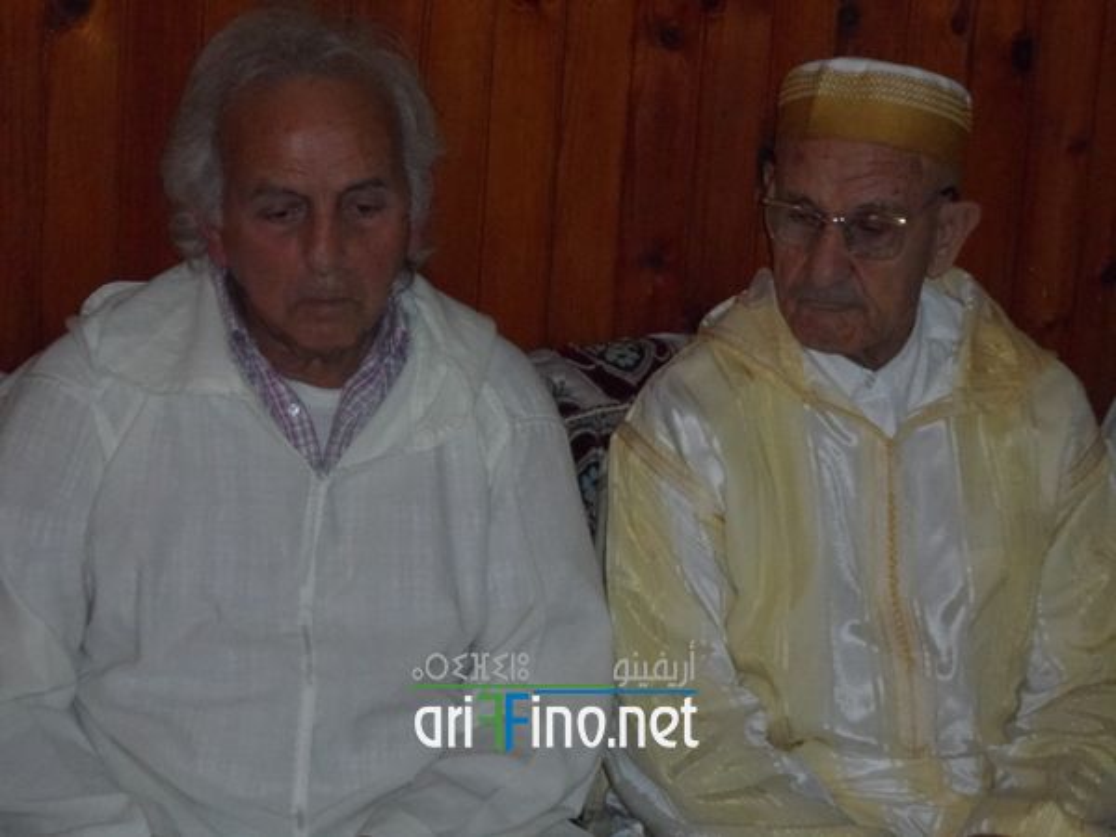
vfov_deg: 11.4
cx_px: 558
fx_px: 4191
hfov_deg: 15.2
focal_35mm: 130
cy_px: 418
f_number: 5.9
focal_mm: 24.5
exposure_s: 1/60
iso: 640
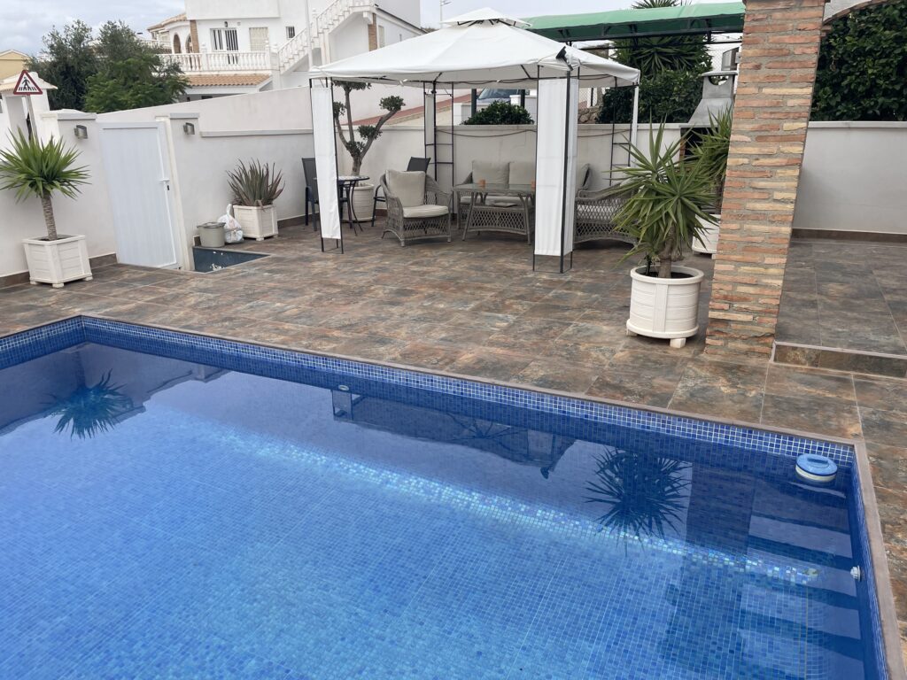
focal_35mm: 26
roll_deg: +1.9
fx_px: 681
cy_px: 340
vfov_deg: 53.1
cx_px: 454
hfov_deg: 67.3
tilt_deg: -17.8
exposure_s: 1/2132
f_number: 1.6
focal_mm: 4.2
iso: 32
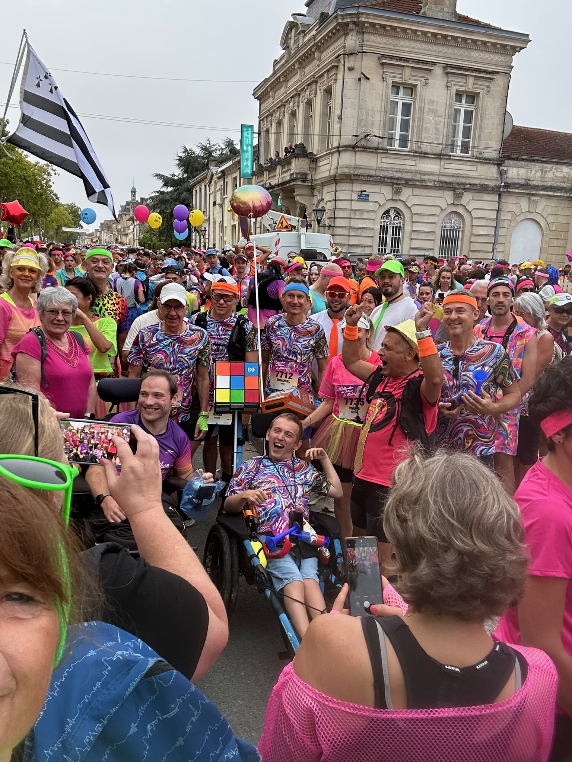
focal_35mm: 30
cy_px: 381
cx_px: 286
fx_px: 661
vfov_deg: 60.0
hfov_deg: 46.8
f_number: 1.9
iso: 40
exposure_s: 1/121
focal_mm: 2.69
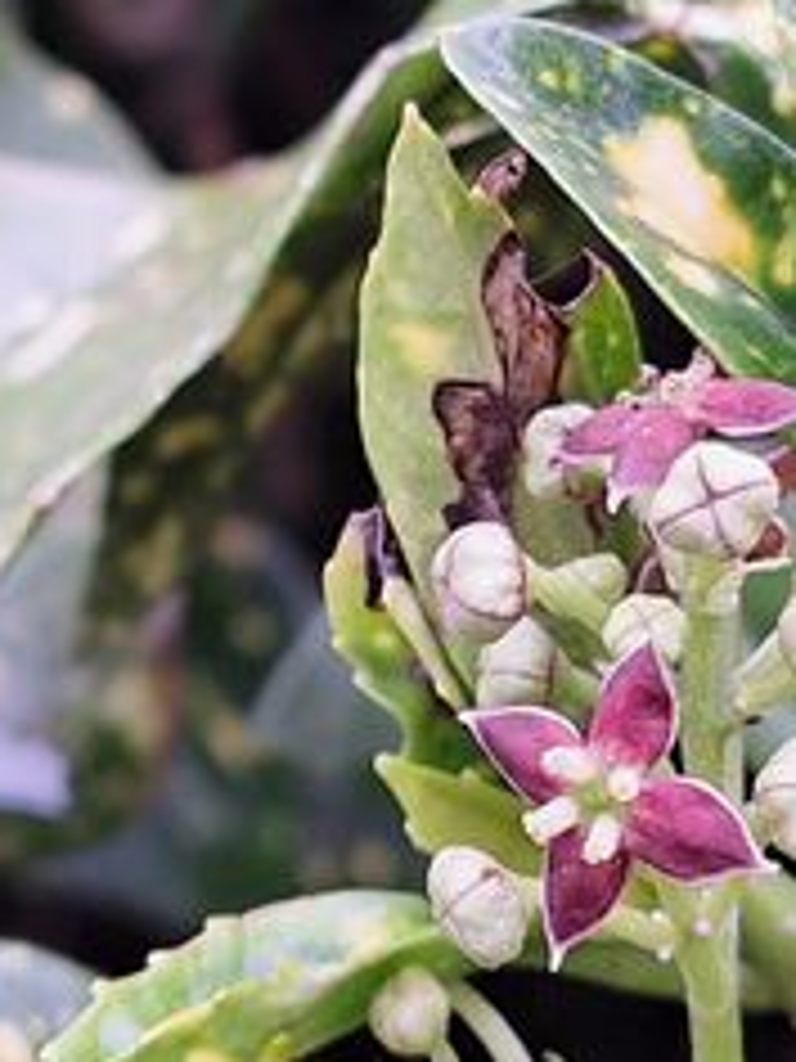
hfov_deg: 12.6
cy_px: 153
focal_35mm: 117
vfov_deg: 16.7
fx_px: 3587
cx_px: 279
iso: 50
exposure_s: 1/100
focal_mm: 5.54
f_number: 1.8
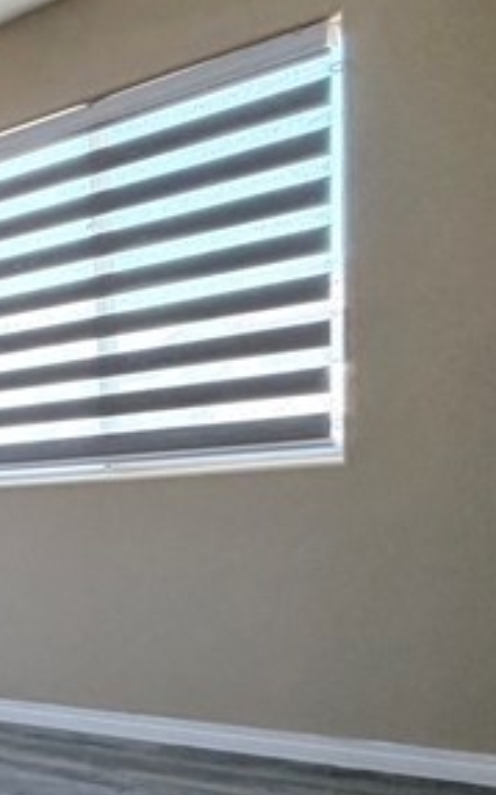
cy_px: 681
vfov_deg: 36.4
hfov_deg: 18.0
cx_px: -454
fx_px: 1148
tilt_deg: -11.6
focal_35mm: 53
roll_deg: +8.1
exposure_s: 1/60
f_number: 2.2
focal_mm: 2.22
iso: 250
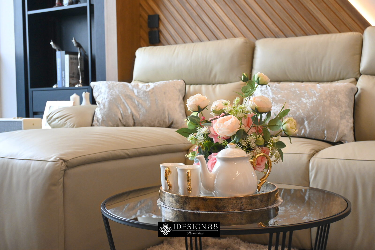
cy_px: 125
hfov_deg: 40.0
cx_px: 188
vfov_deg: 27.3
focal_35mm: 50
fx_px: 516
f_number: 5
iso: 1600
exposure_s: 1/200
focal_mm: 33
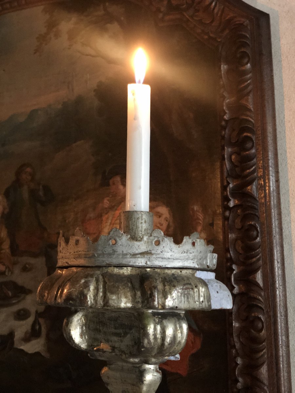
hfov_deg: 28.0
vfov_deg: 36.8
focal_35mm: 52
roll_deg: +0.8
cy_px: 196
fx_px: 591
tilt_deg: +10.7
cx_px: 148
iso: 250
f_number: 2.4
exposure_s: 1/8
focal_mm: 6
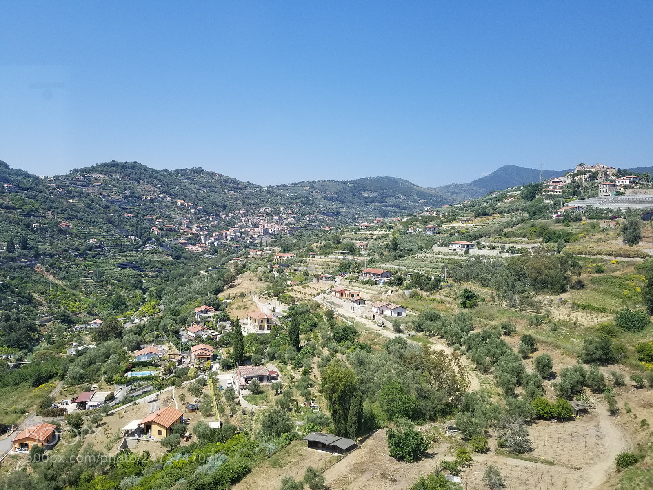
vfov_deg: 53.1
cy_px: 245
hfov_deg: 67.3
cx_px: 326
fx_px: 490
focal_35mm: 26
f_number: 1.7
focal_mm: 4.25
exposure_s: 1/303
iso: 50
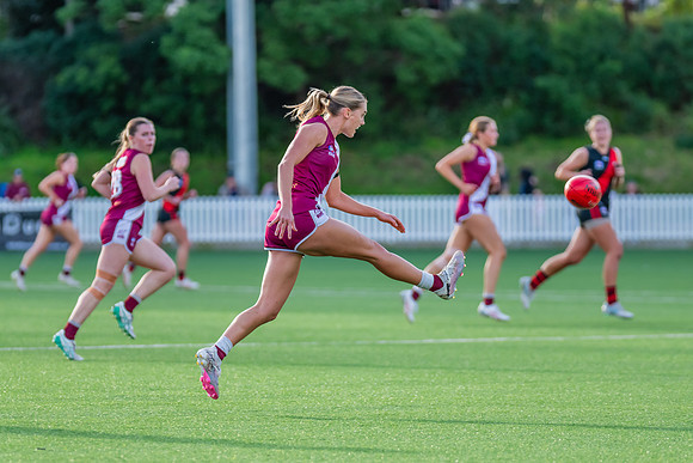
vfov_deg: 4.6
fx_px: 5706
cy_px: 272
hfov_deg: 6.9
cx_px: 355
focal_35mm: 296
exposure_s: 1/1000
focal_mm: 250
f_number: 4
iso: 900
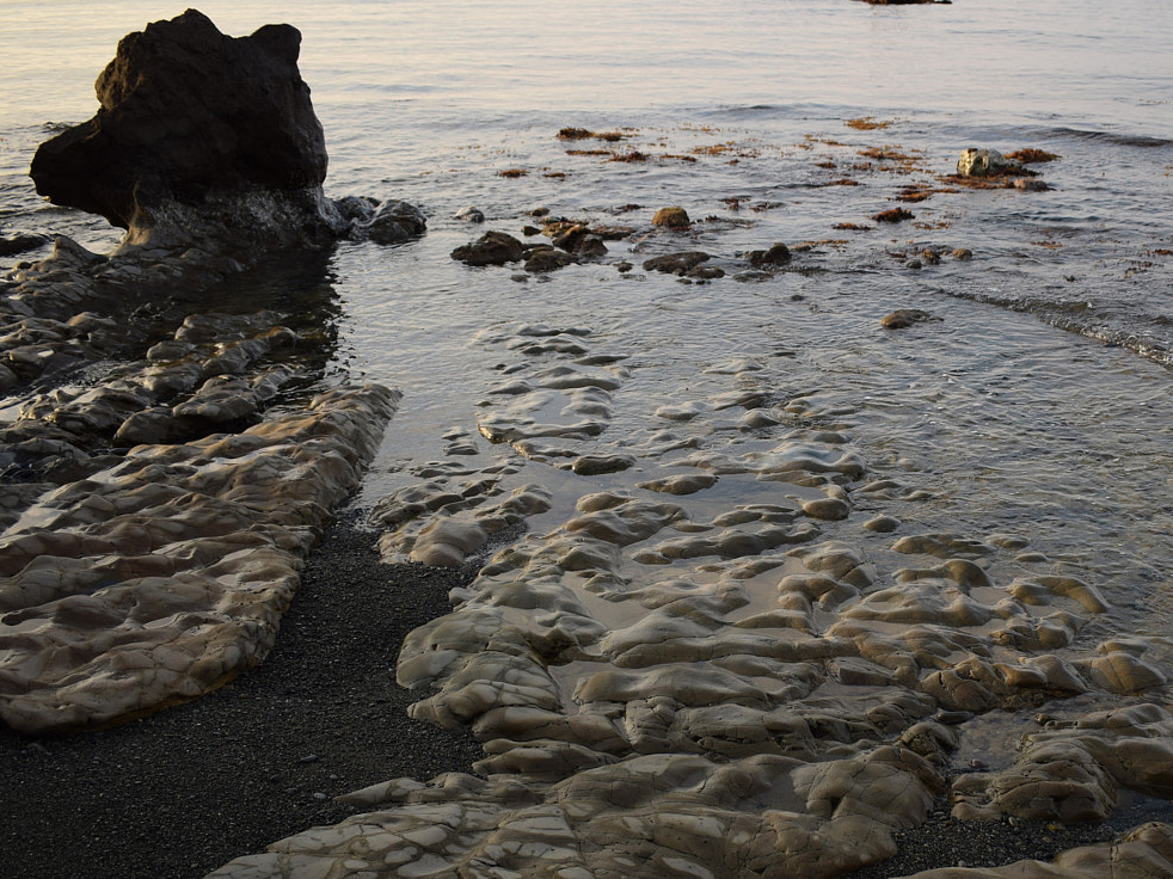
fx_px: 1592
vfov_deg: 30.8
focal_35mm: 47
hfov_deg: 39.6
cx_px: 840
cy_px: 537
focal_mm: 20
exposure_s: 1/320
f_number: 4.5
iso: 100
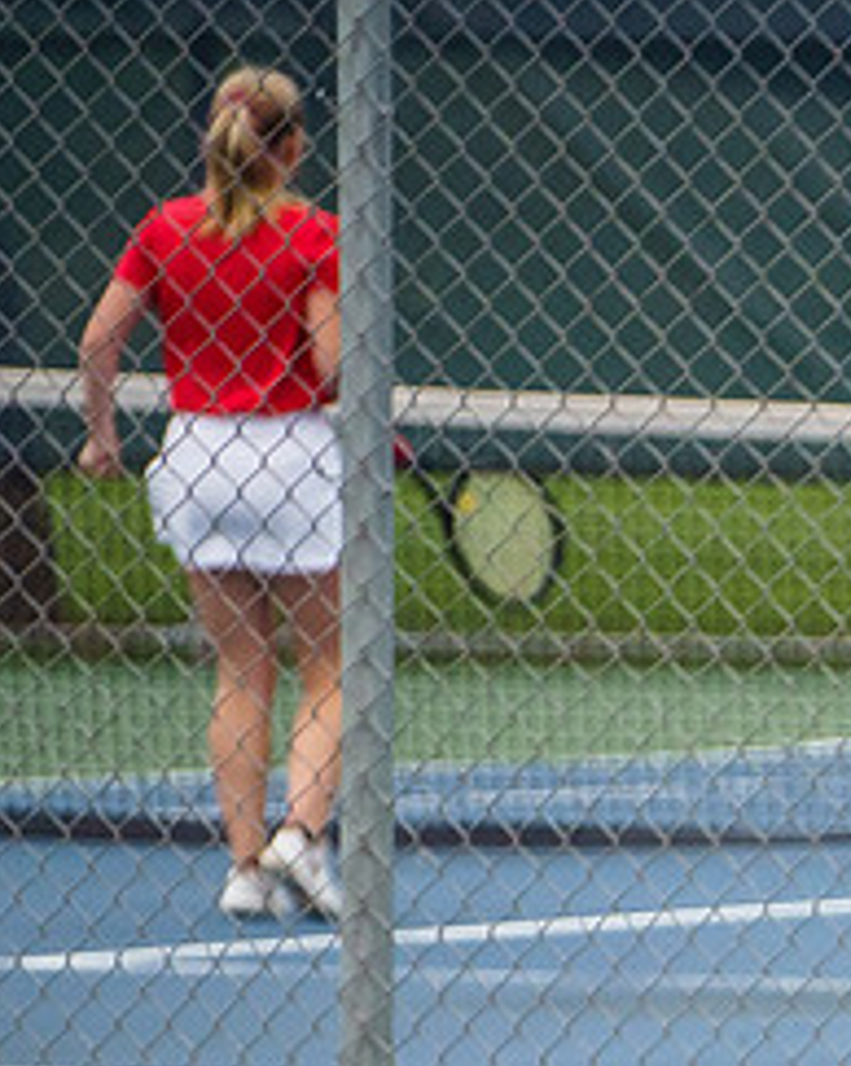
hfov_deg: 1.8
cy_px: 1092
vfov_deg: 2.3
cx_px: 1926
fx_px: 27046
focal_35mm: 858
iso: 1250
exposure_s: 1/2500
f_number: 4.5
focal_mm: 200
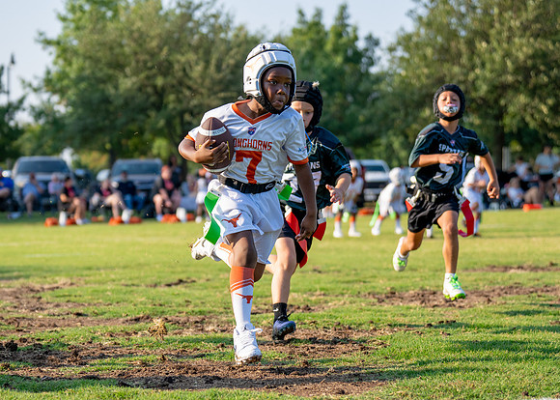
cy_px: 268
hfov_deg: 19.6
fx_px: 1622
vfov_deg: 14.0
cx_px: 233
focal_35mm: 102
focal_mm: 70
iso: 250
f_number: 2.8
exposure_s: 1/2000
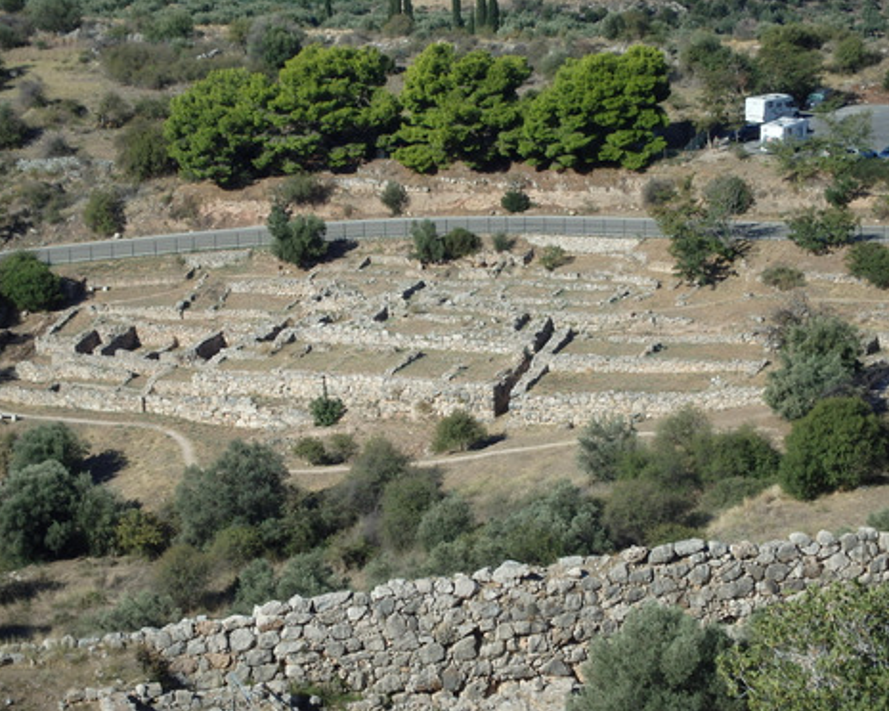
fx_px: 2842
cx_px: 434
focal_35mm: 108
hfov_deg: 17.8
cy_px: 355
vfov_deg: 14.3
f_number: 5
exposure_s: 1/1250
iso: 200
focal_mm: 18.5
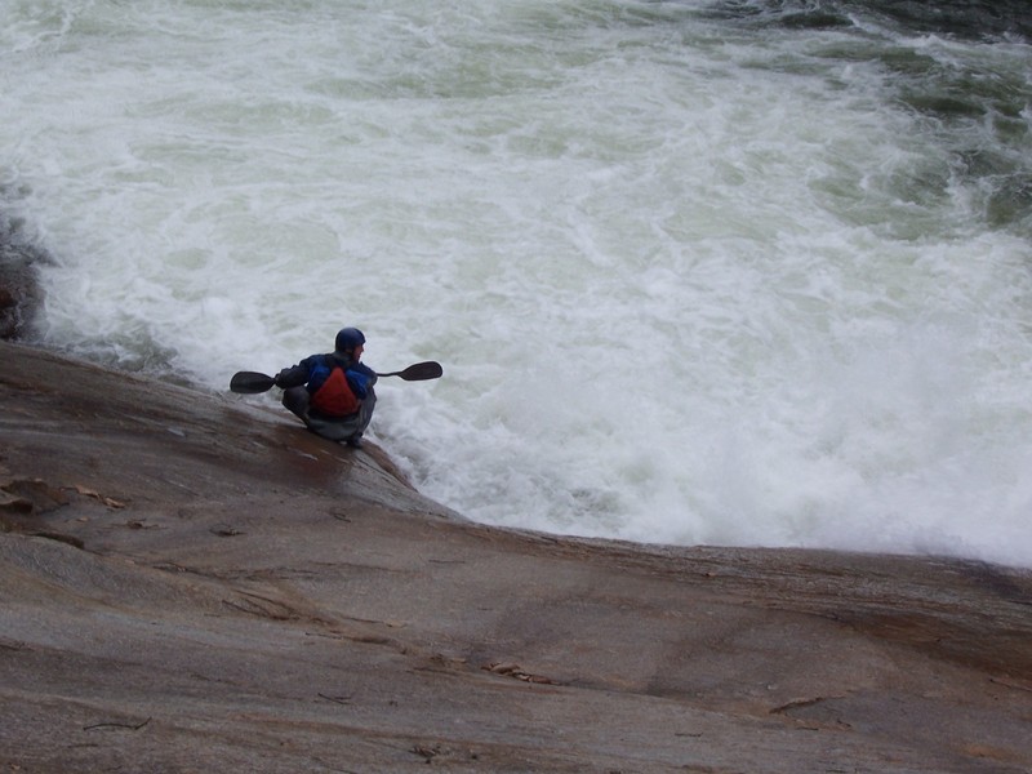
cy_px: 387
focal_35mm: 102
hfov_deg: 19.3
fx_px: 3041
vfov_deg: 14.5
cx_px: 516
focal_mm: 16.8
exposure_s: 1/125
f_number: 9.5
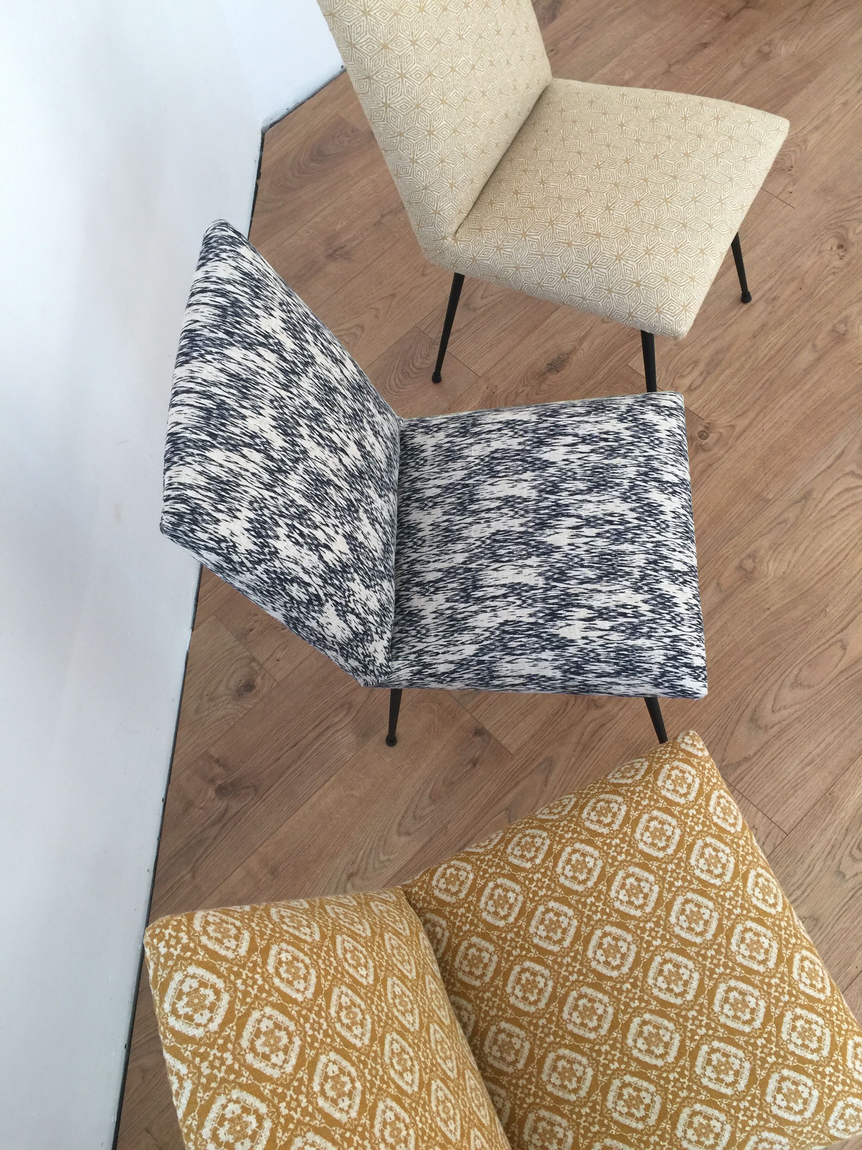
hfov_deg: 48.2
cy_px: 575
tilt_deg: -63.6
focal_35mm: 29
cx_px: 431
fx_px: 963
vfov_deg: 61.7
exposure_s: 1/17
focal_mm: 4.15
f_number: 2.2
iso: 50
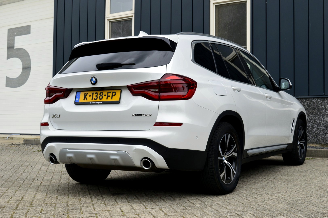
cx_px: 164
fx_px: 464
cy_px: 109
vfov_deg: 26.4
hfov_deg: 38.9
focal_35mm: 51
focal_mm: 34
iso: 400
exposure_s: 1/250
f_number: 10
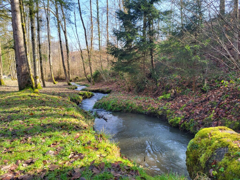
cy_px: 90
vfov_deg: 53.1
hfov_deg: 67.3
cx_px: 120
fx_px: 180
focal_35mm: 26
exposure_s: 1/310
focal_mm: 5.4
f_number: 1.8
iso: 40
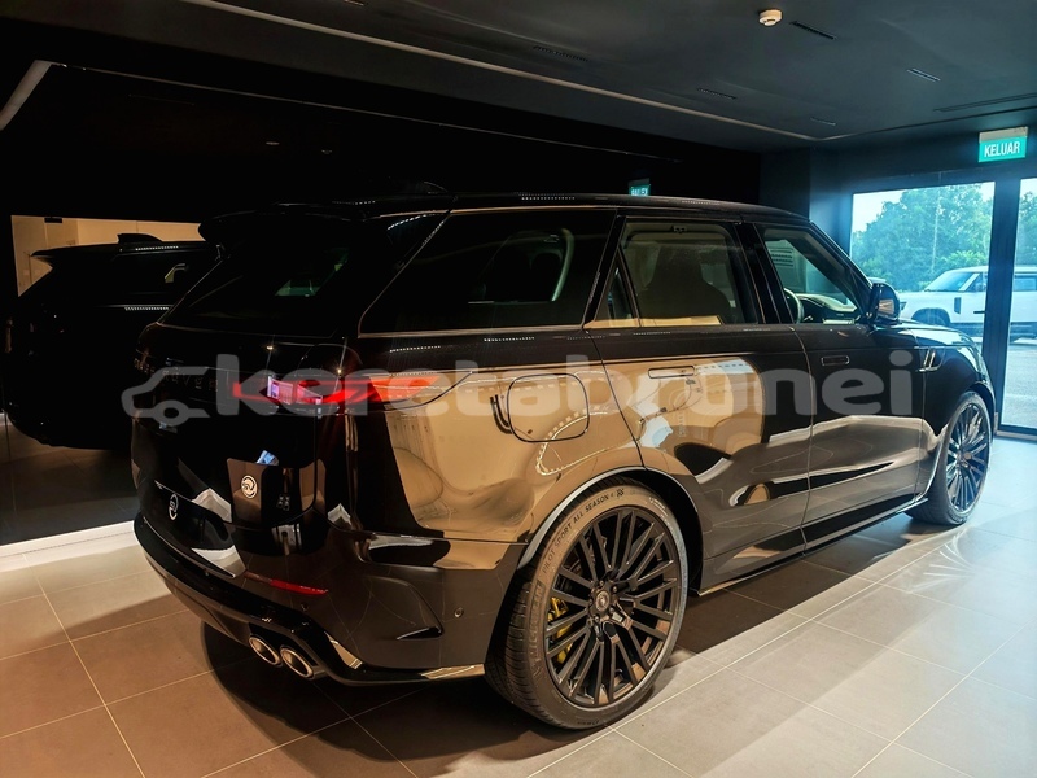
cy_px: 389
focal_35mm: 24
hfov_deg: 71.6
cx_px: 518
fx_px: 719
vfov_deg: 56.8
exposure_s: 1/50
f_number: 2
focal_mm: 6.83
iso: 200
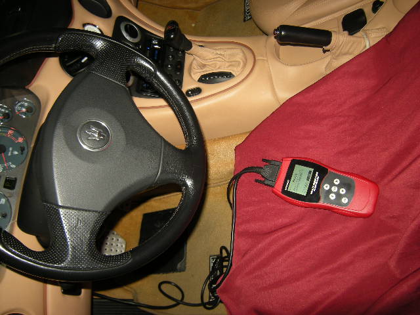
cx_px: 210
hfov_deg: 63.4
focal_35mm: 28
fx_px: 340
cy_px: 158
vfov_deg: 49.7
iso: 77
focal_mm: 4.7
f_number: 2.8
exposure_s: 1/60
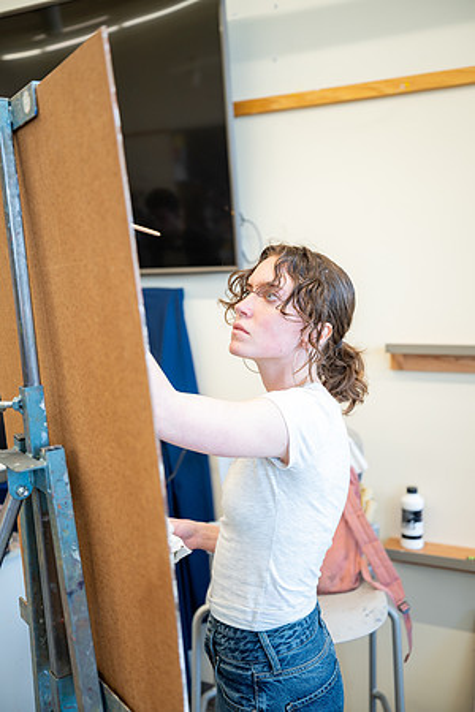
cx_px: 238
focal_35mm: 36
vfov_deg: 53.1
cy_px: 356
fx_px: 712
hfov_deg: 36.9
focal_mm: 36
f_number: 2.8
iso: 320
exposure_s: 1/100
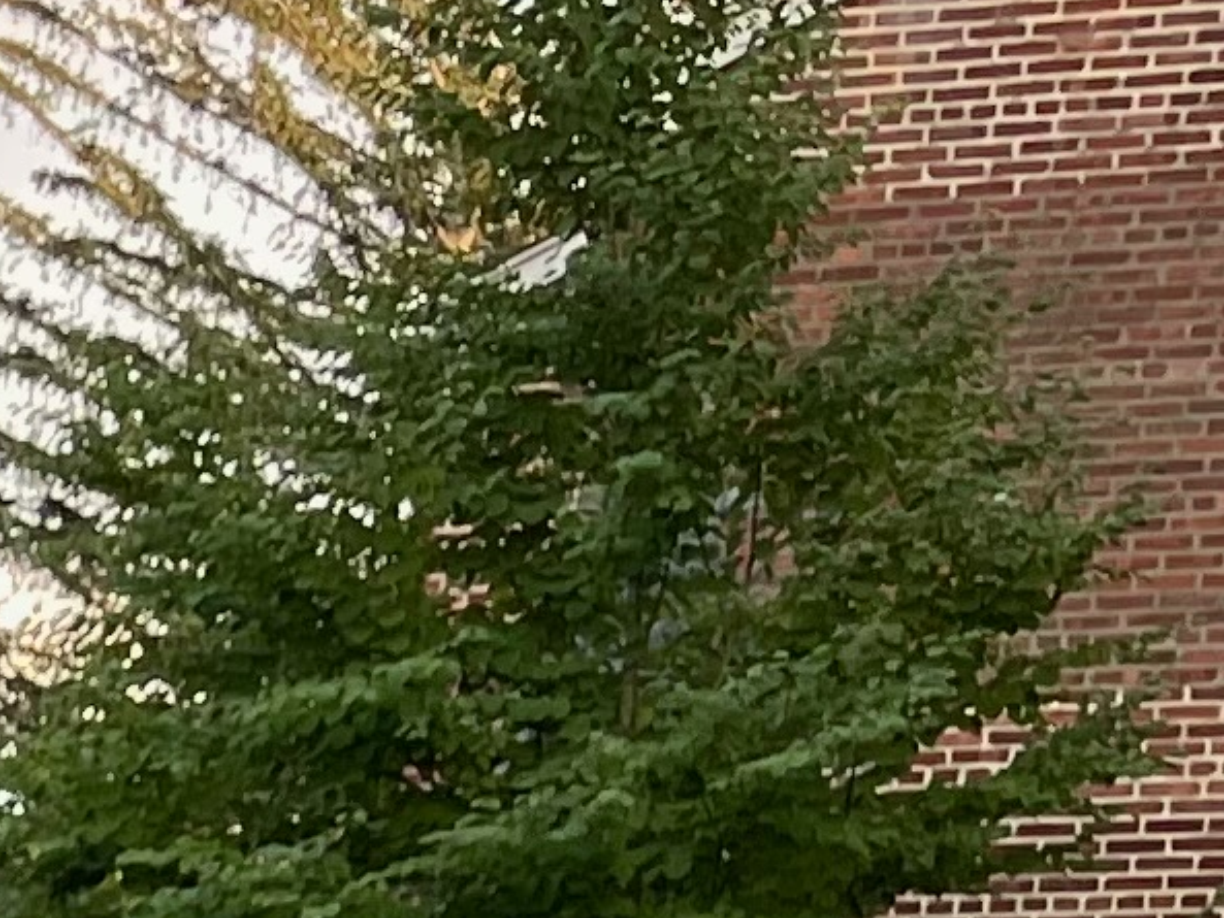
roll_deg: -0.9
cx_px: -2473
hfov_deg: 9.2
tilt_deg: -12.0
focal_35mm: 170
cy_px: 2581
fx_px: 6012
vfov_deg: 7.8
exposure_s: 1/121
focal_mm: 5.1
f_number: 1.6
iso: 50
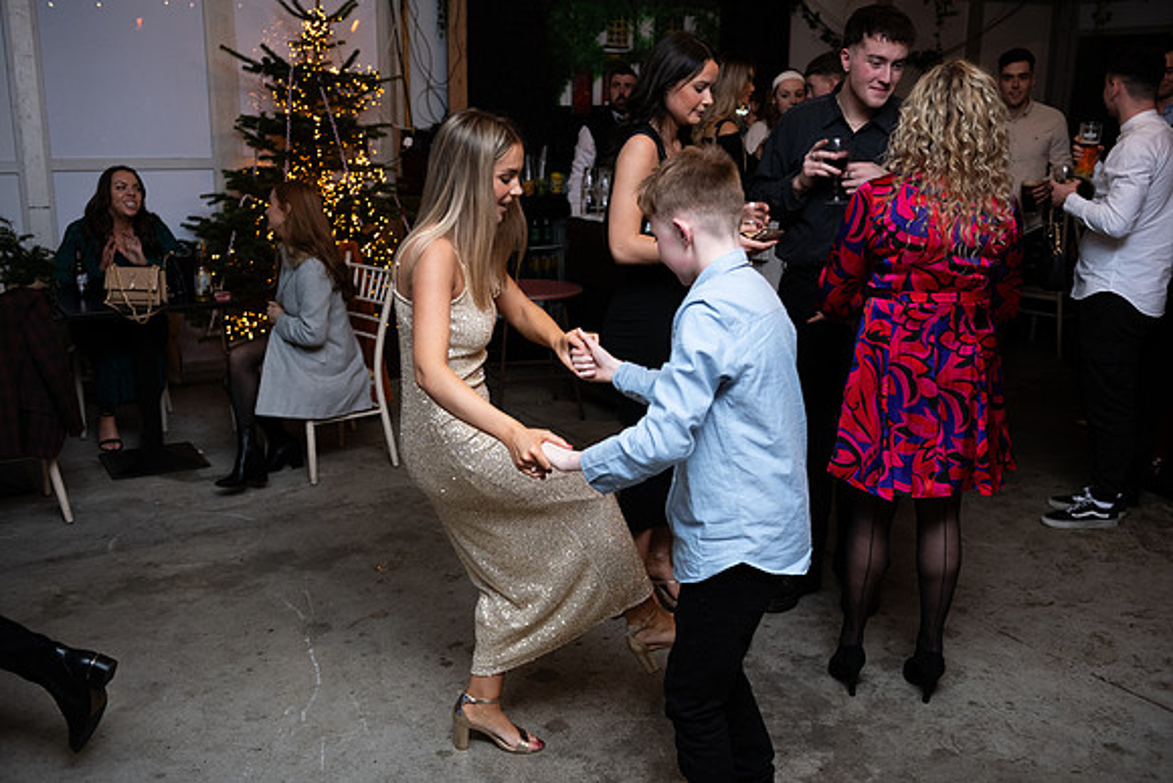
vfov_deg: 36.9
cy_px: 392
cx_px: 586
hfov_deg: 53.1
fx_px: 1173
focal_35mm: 36
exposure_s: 1/160
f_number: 3.5
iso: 800
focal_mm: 36
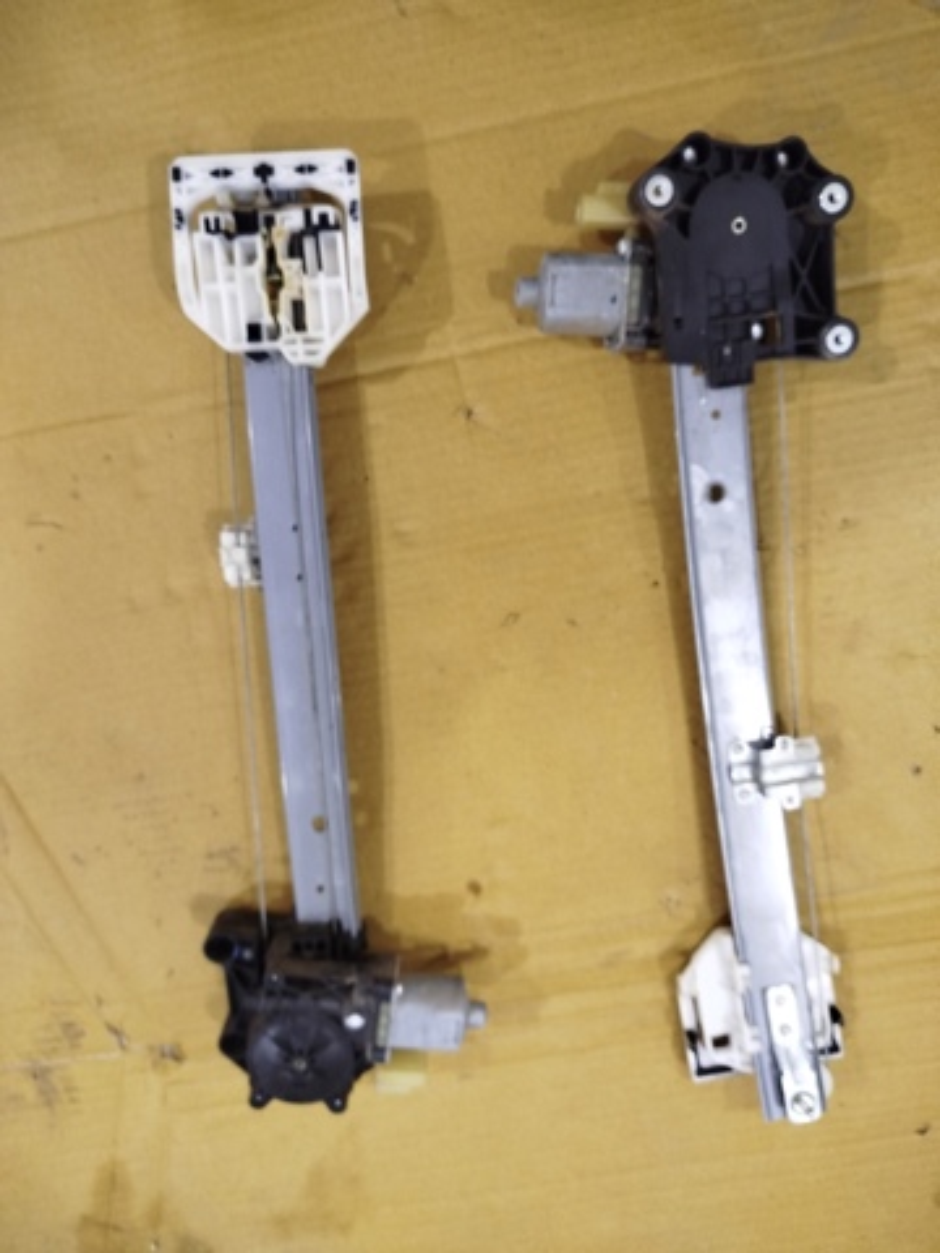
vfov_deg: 71.6
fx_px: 869
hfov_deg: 56.8
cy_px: 626
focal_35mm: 24
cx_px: 470
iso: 800
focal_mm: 5.31
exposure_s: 1/33
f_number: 1.7
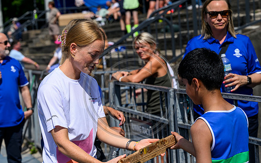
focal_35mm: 106
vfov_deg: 12.3
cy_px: 84
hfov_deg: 19.6
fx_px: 754
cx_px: 91
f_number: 5
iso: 320
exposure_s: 1/4000
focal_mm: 79
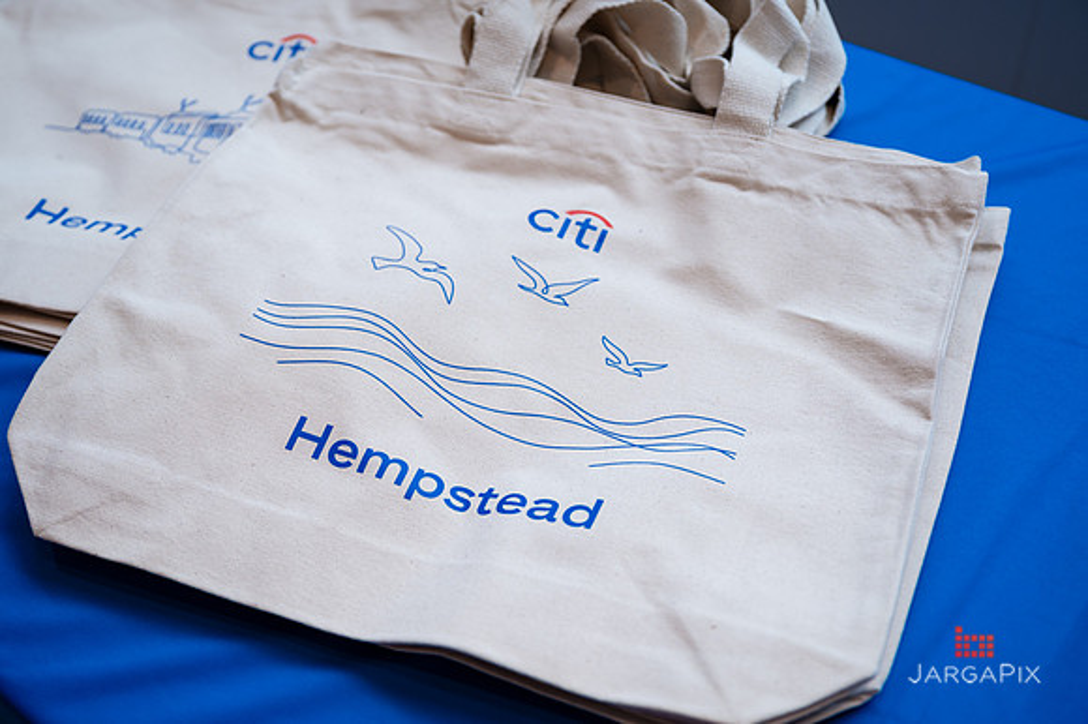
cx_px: 550
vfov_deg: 33.5
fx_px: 1201
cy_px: 366
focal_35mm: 40
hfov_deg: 48.7
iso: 320
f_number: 3.2
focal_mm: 38
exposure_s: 1/250
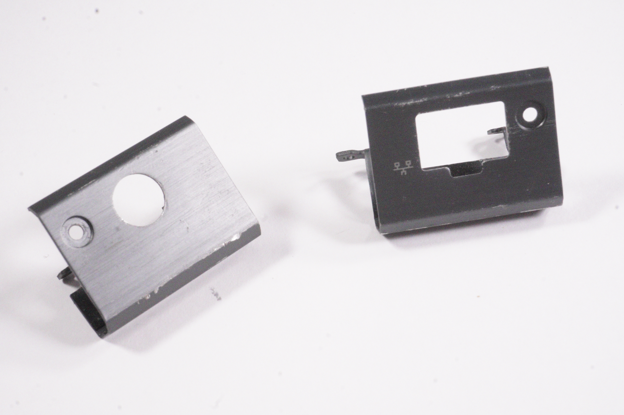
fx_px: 1117
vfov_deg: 21.0
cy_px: 208
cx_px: 312
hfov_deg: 31.2
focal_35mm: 64
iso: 10000
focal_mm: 43
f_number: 22
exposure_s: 1/250
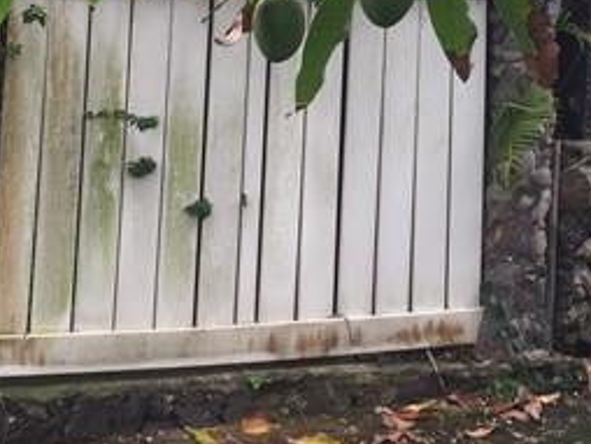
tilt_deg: +2.8
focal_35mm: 73
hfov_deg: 26.6
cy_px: -70
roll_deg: -5.4
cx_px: 270
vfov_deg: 19.2
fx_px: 1248
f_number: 2.2
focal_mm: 4.15
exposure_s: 1/120
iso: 50
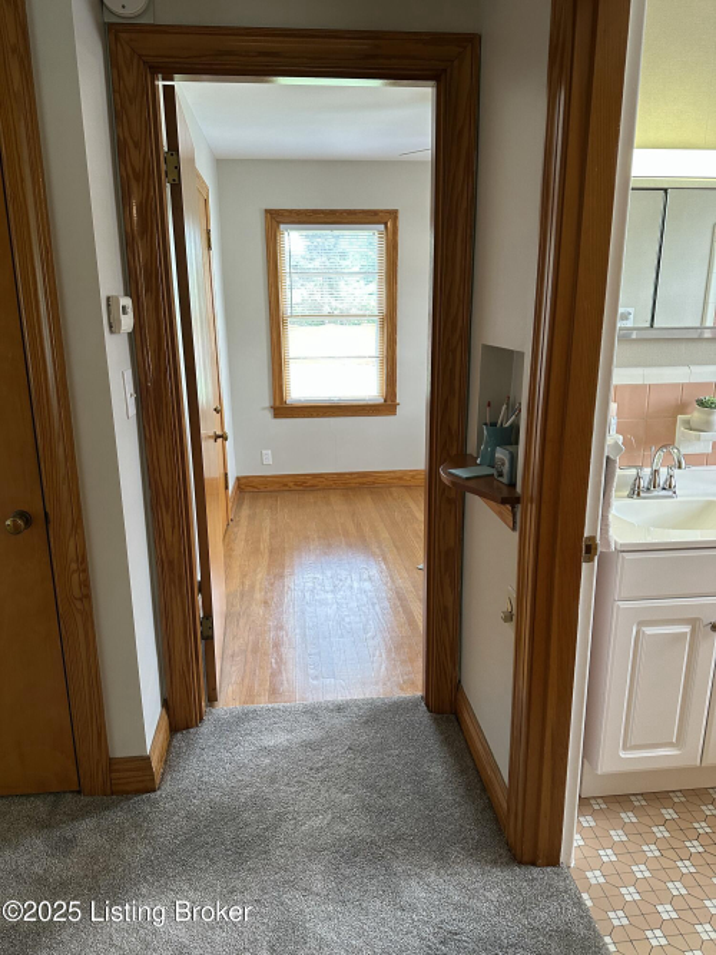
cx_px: 358
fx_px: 662
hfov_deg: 56.8
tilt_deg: -13.7
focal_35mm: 24
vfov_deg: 71.6
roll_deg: +1.1
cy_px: 478
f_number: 1.78
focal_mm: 6.86
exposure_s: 1/120
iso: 200
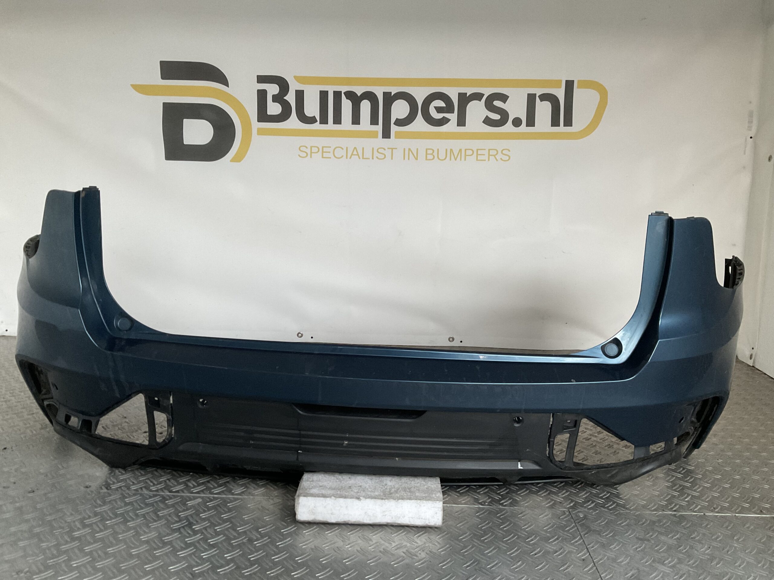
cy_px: 290
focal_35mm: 29
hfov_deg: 61.7
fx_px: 648
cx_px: 387
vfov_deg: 48.2
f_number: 1.8
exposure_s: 1/50
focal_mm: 3
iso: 250
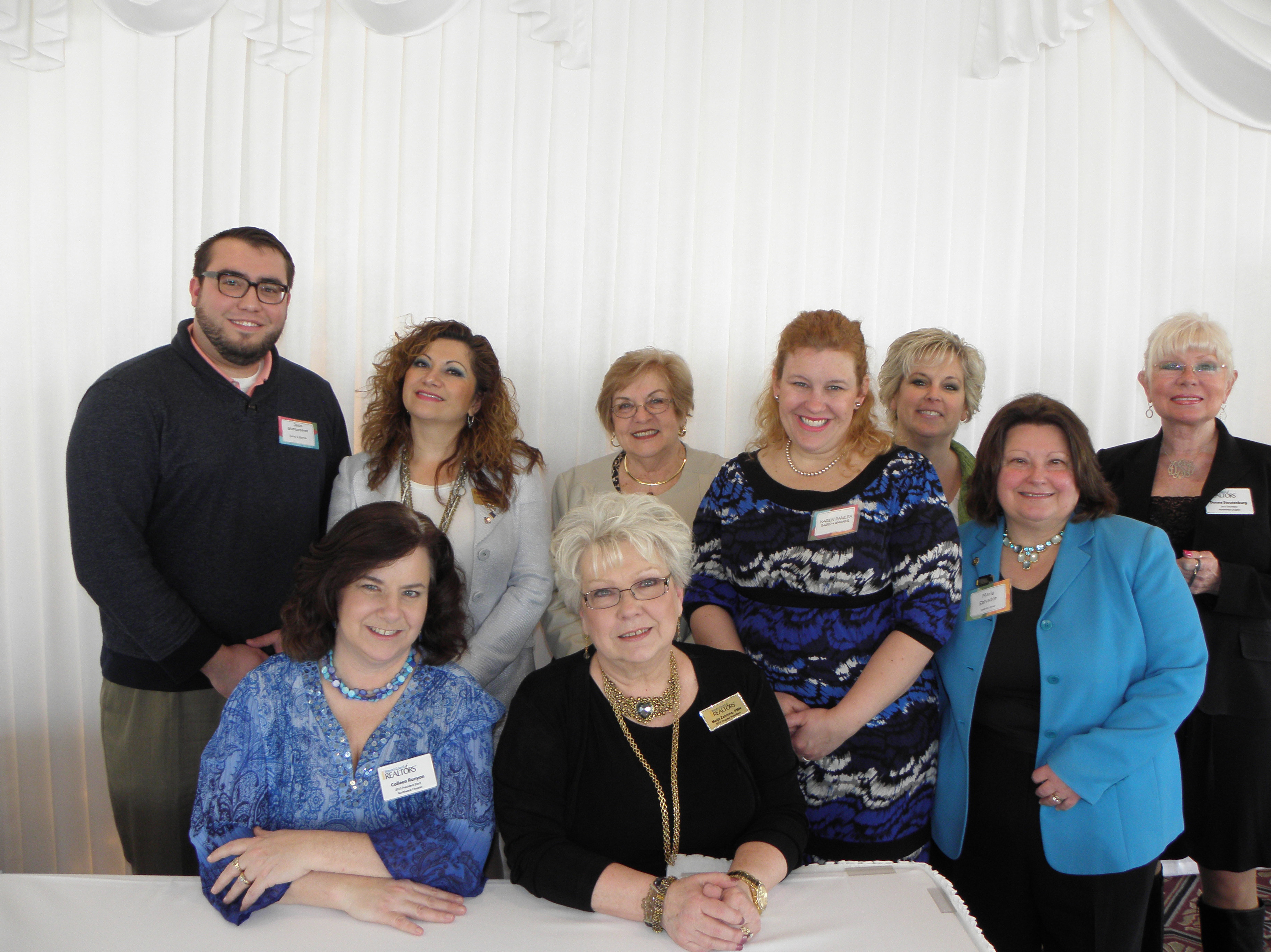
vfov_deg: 49.7
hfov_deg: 63.4
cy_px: 480
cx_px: 649
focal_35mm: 28
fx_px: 1028
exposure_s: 1/30
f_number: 2.8
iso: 100
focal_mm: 4.6
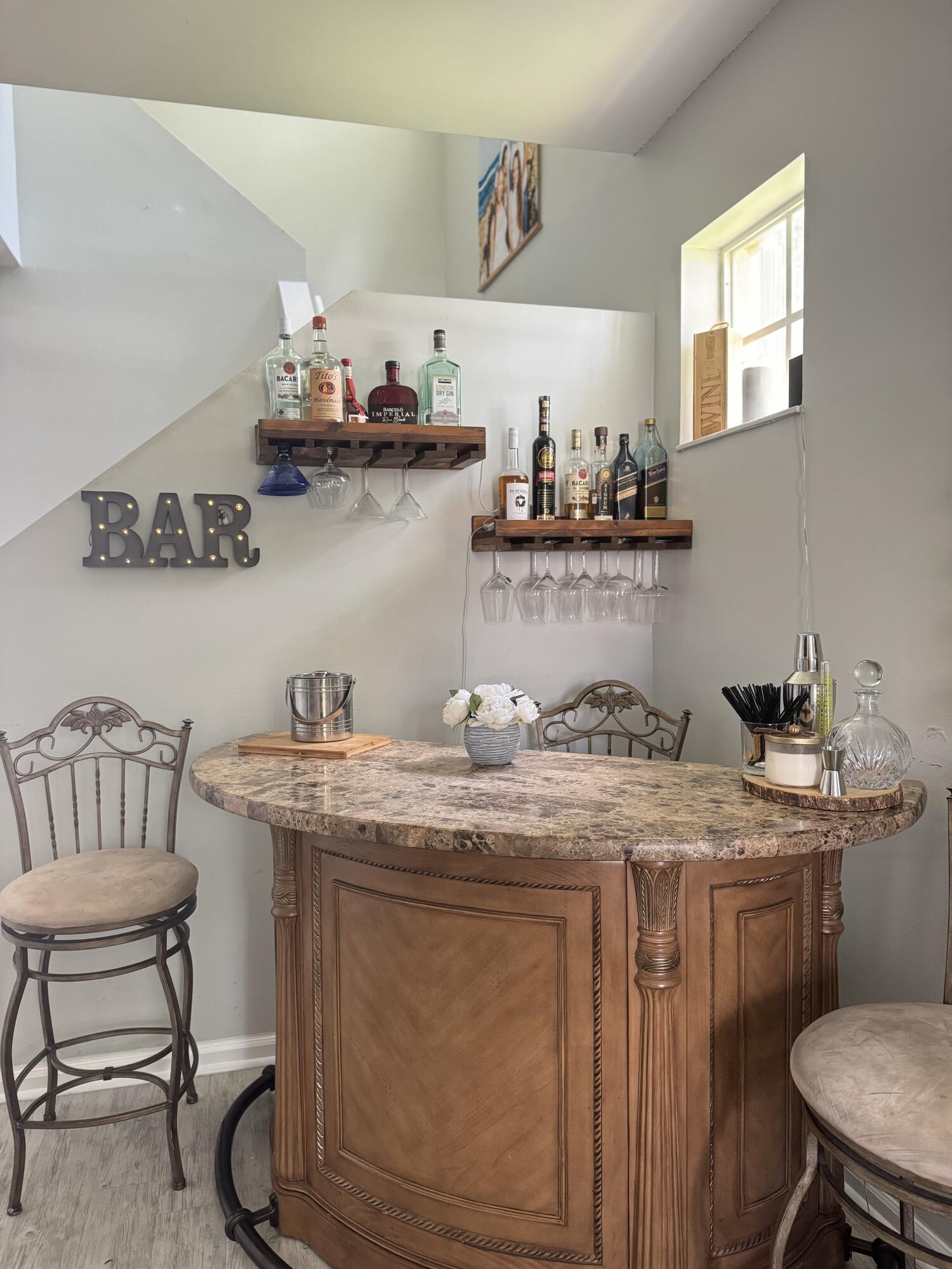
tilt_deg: -2.9
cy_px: 634
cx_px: 476
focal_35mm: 24
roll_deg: +0.9
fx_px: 880
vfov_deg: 71.6
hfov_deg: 56.8
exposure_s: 1/60
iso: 400
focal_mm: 6.76
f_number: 1.78
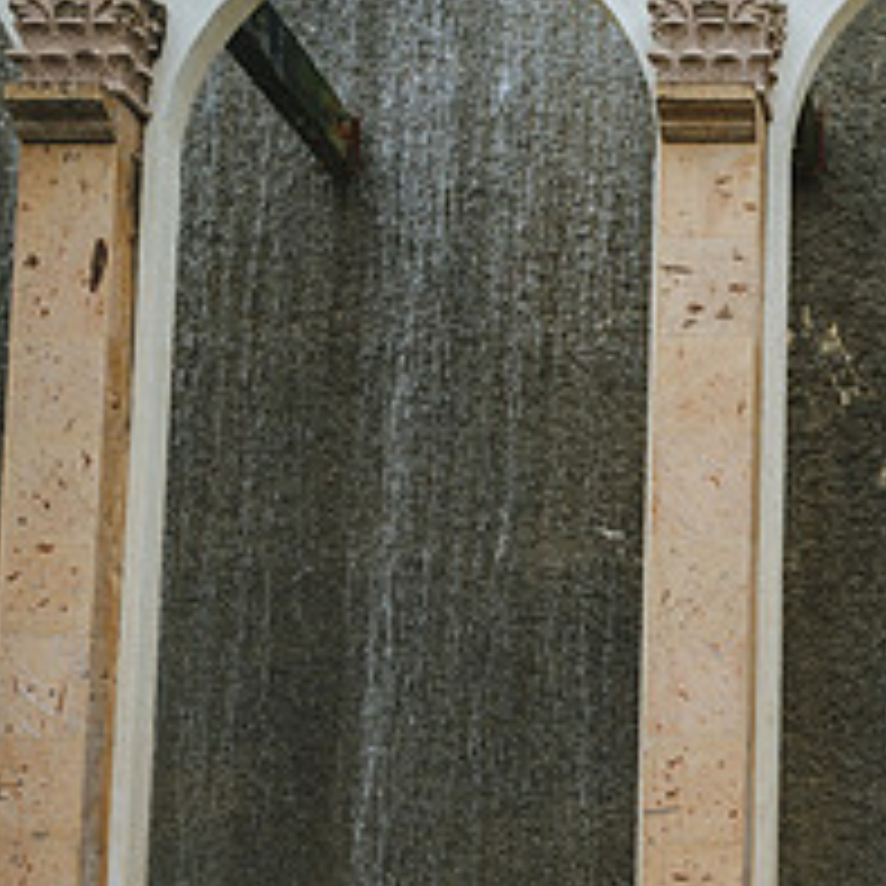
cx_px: 1056
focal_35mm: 61
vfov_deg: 27.0
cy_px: 831
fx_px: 1766
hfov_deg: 25.4
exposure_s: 1/500
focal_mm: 24
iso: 125
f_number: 2.8
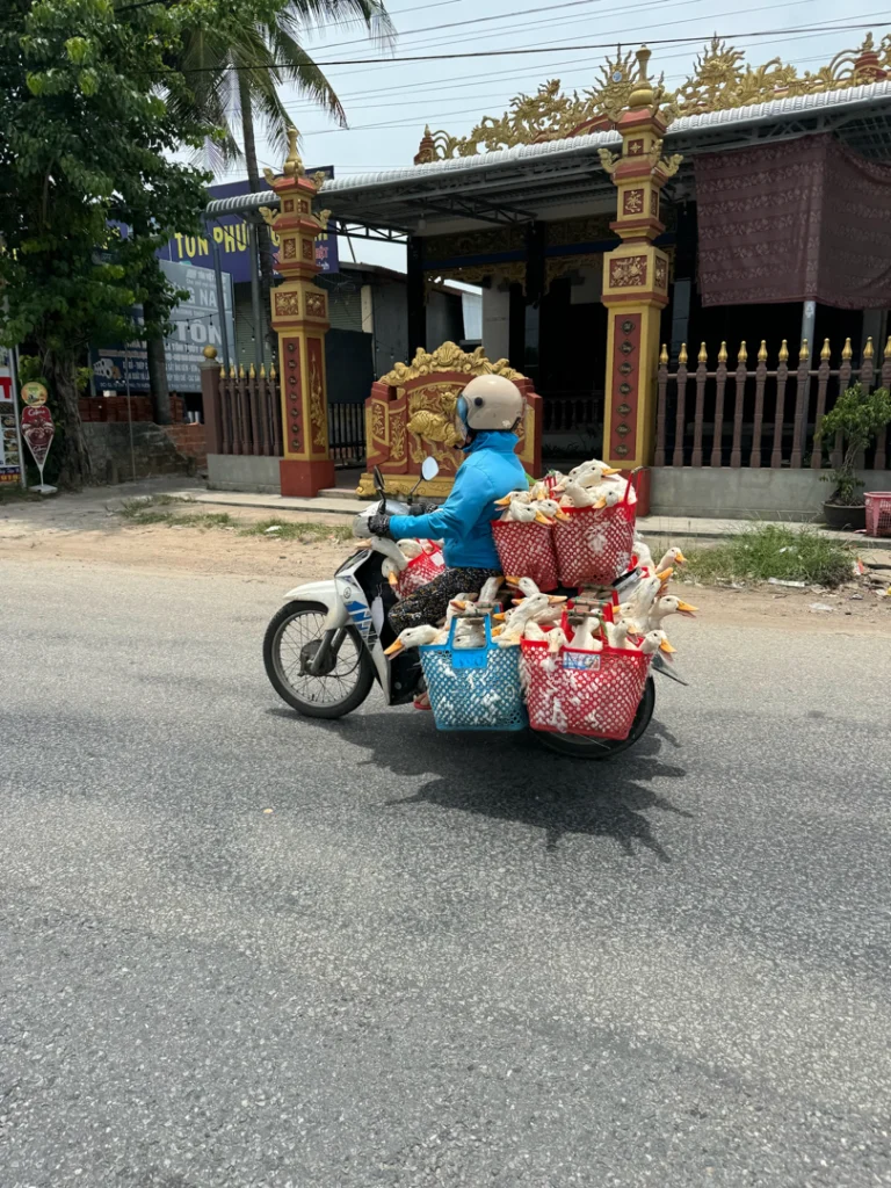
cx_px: 446
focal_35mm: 24
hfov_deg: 56.8
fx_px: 824
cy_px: 594
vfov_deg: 71.6
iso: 80
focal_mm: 6.76
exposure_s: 1/3802
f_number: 1.78
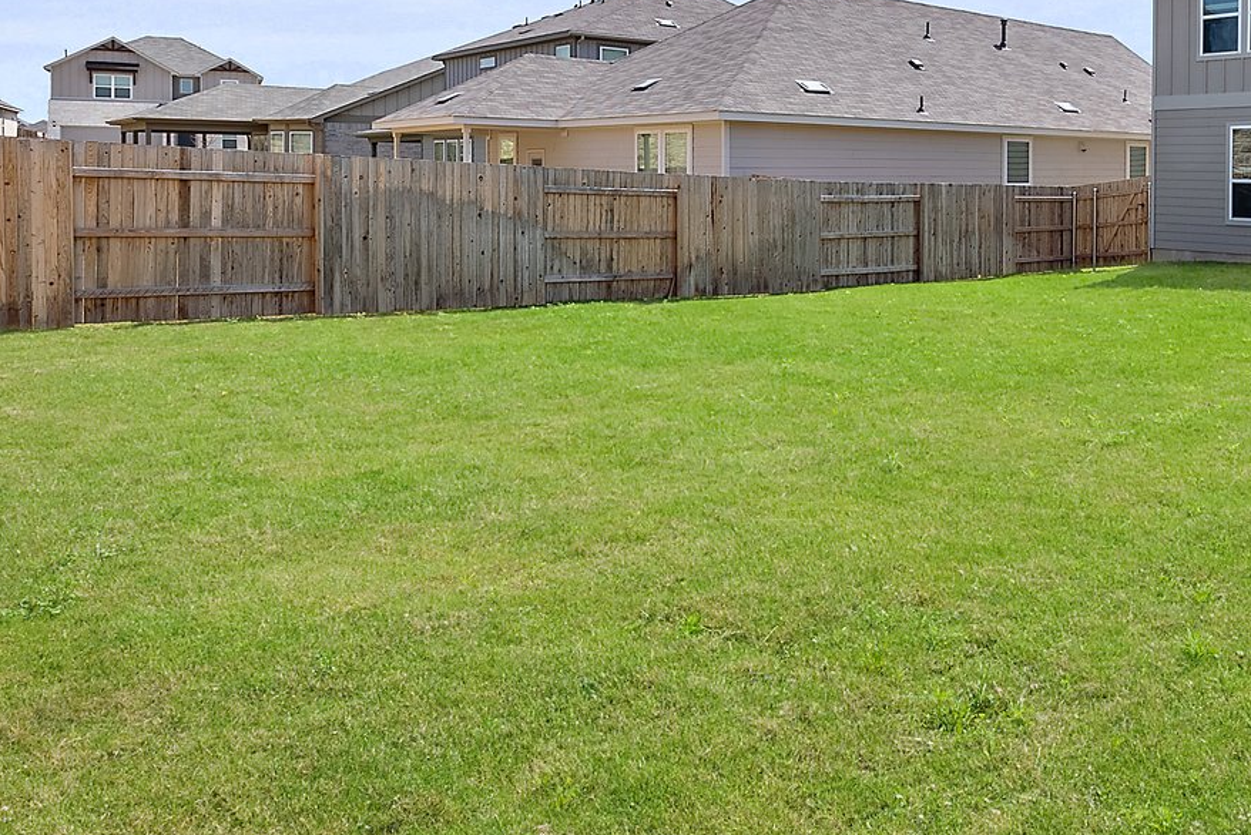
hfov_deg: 59.6
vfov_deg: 44.0
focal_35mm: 28
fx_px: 973
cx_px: 1023
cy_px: 157
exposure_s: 1/125
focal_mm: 12
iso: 160
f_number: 11
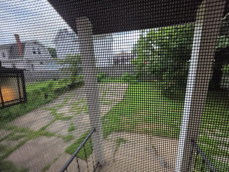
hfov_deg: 106.2
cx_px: 114
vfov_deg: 89.9
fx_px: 86
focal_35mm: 13
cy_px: 86
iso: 40
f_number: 1.9
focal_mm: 2.2
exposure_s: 1/438
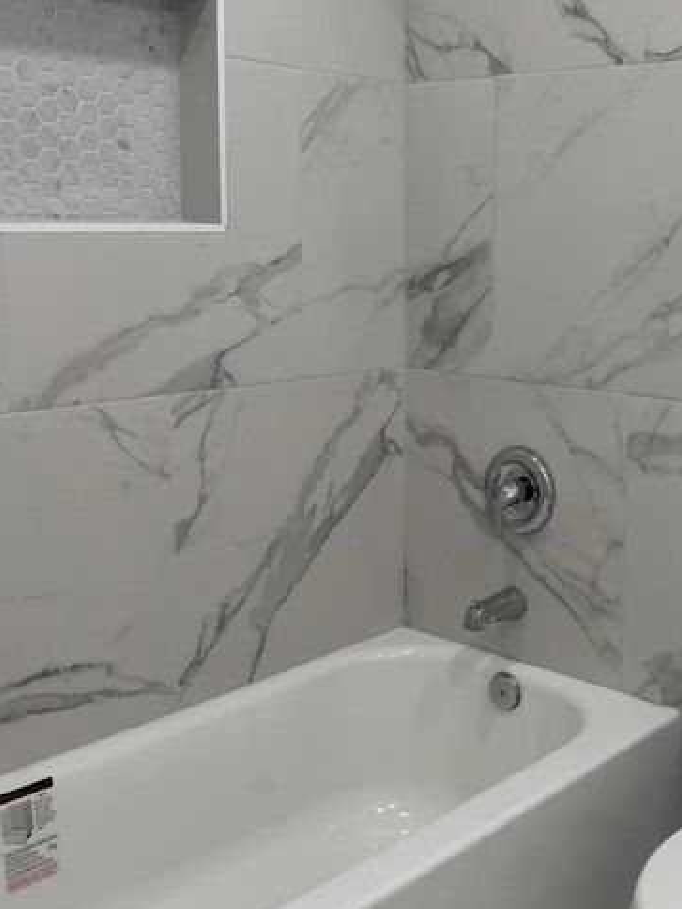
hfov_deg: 32.7
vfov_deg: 43.8
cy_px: 402
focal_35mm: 43
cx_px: 546
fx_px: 1130
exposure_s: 1/120
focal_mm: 6.76
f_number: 1.78
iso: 50
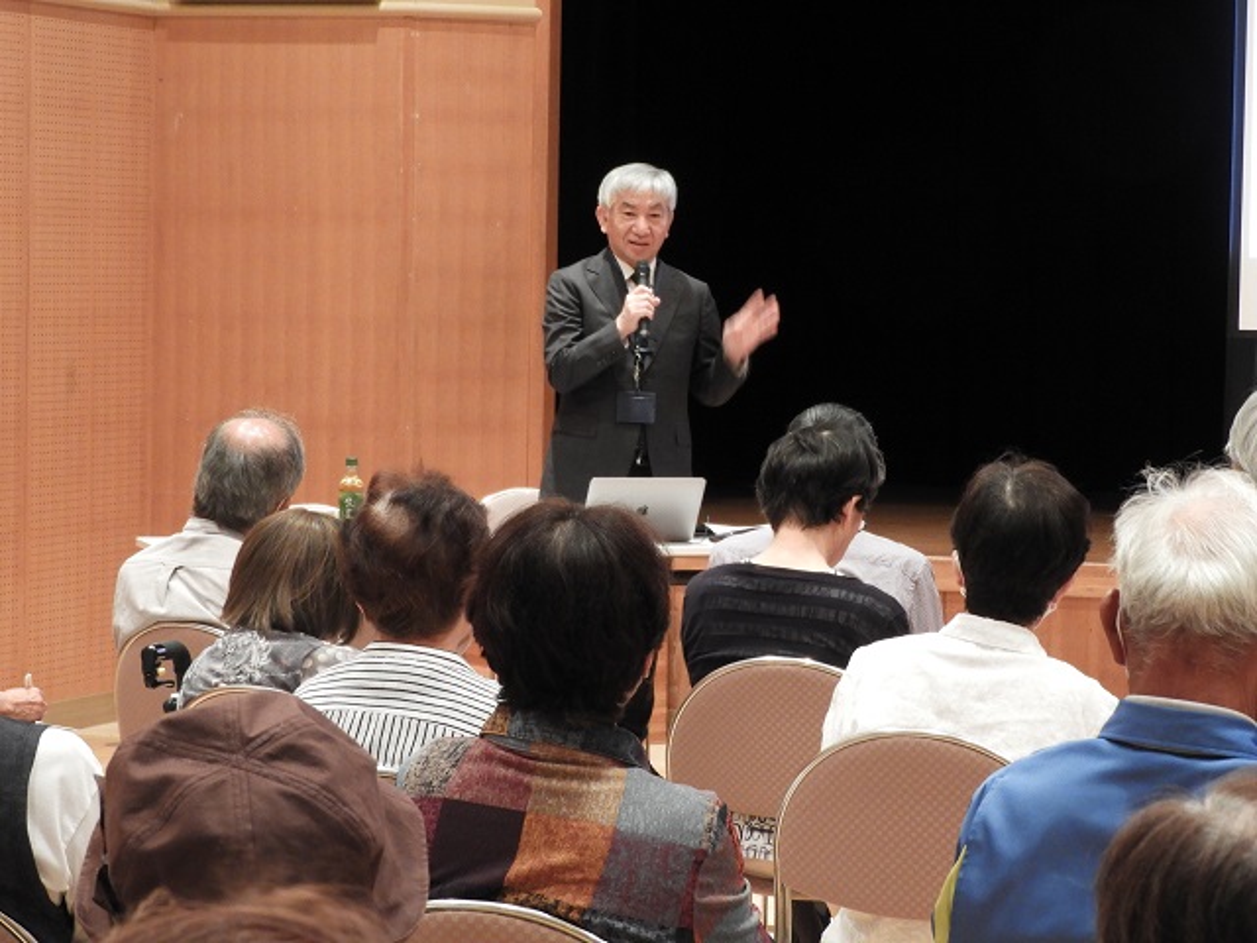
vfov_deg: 12.9
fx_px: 4176
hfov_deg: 17.1
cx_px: 628
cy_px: 472
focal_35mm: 115
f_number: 5
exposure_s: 1/15
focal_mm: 20.6
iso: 560
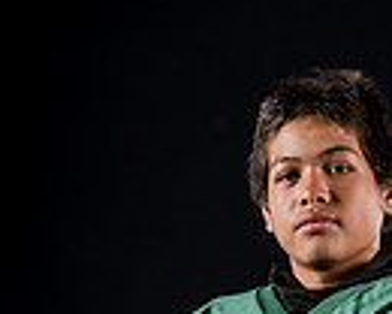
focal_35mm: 371
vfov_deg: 4.1
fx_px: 4304
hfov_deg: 5.2
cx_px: 383
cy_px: 562
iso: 200
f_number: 4
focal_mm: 114
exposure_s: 1/160
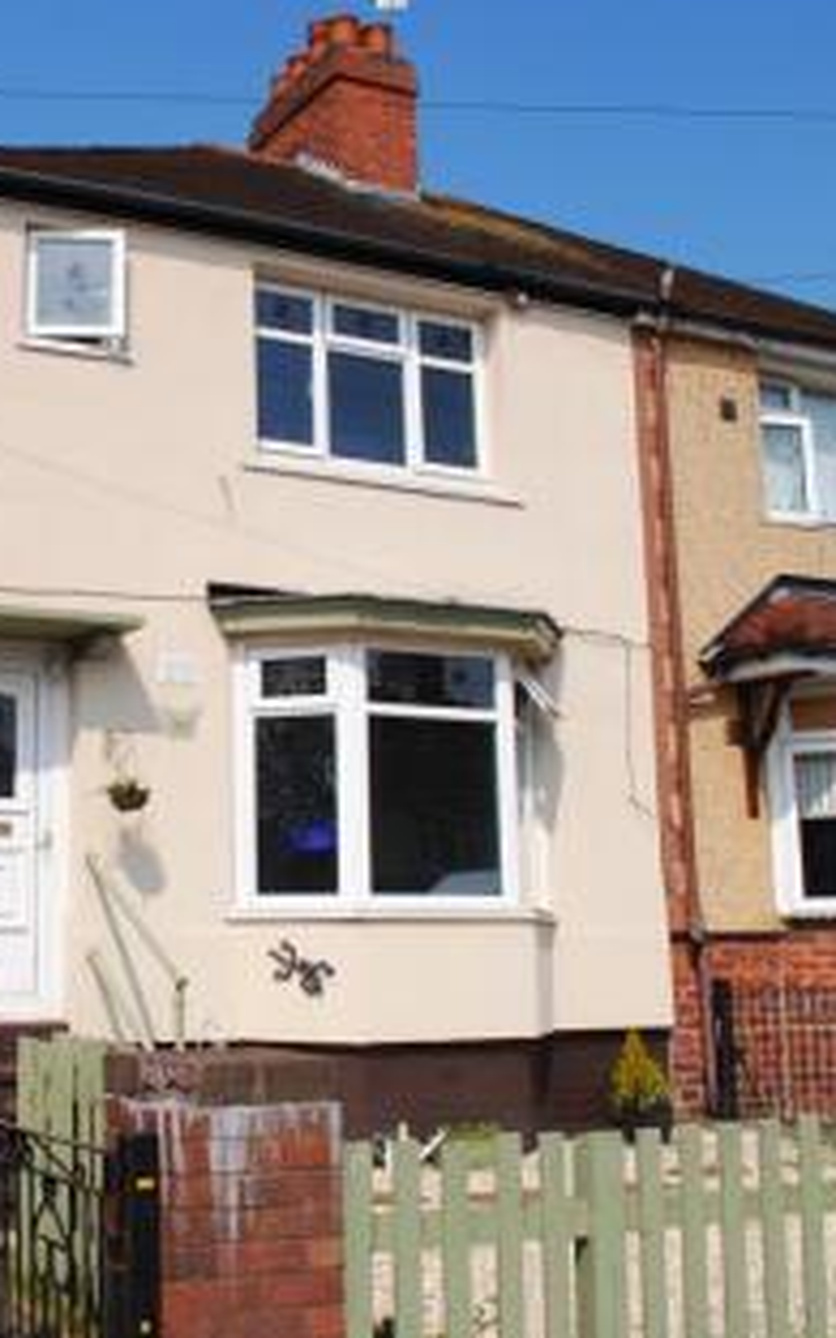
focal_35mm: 42
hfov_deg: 29.4
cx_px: 99
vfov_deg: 47.2
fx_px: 1531
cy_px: 675
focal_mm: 18
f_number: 10
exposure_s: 1/400
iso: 100
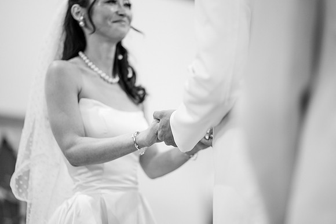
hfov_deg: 19.5
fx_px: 980
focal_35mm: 105
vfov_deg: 13.0
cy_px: 112
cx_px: 168
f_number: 1.4
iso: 800
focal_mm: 105
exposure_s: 1/125
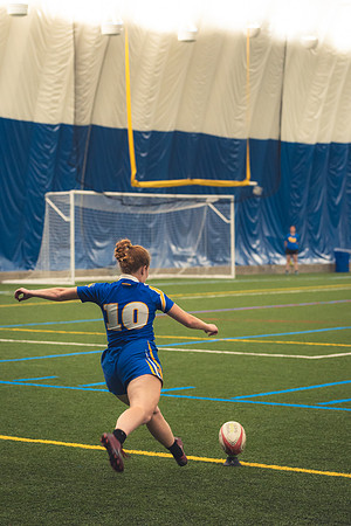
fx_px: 1536
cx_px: 176
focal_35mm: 105
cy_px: 263
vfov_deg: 19.5
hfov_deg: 13.0
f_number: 2.8
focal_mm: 70
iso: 2200
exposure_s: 1/320
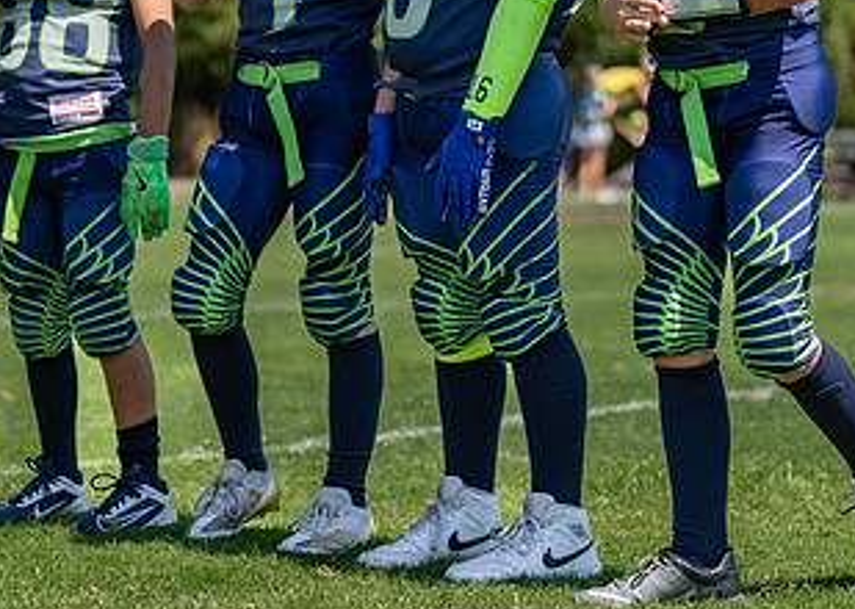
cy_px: 89
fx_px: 3517
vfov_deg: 9.9
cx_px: 357
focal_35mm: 145
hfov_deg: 13.9
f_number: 2.8
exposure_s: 1/1250
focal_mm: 70
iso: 100
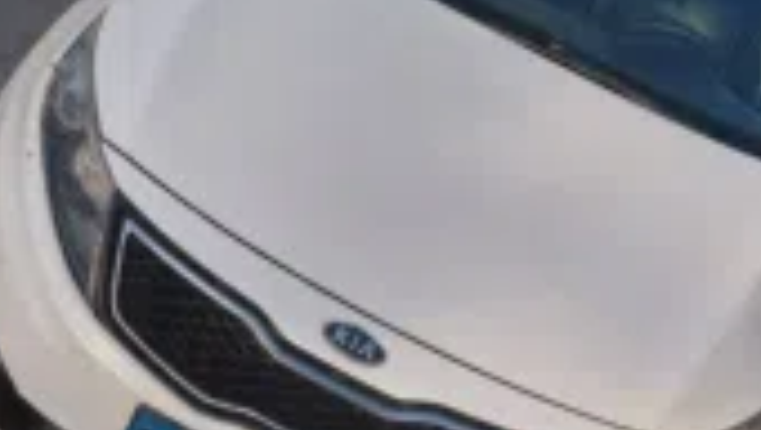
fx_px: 1293
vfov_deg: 18.7
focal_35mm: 64
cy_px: 103
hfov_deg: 32.7
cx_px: 466
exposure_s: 1/1418
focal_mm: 4.69
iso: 50
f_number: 1.8
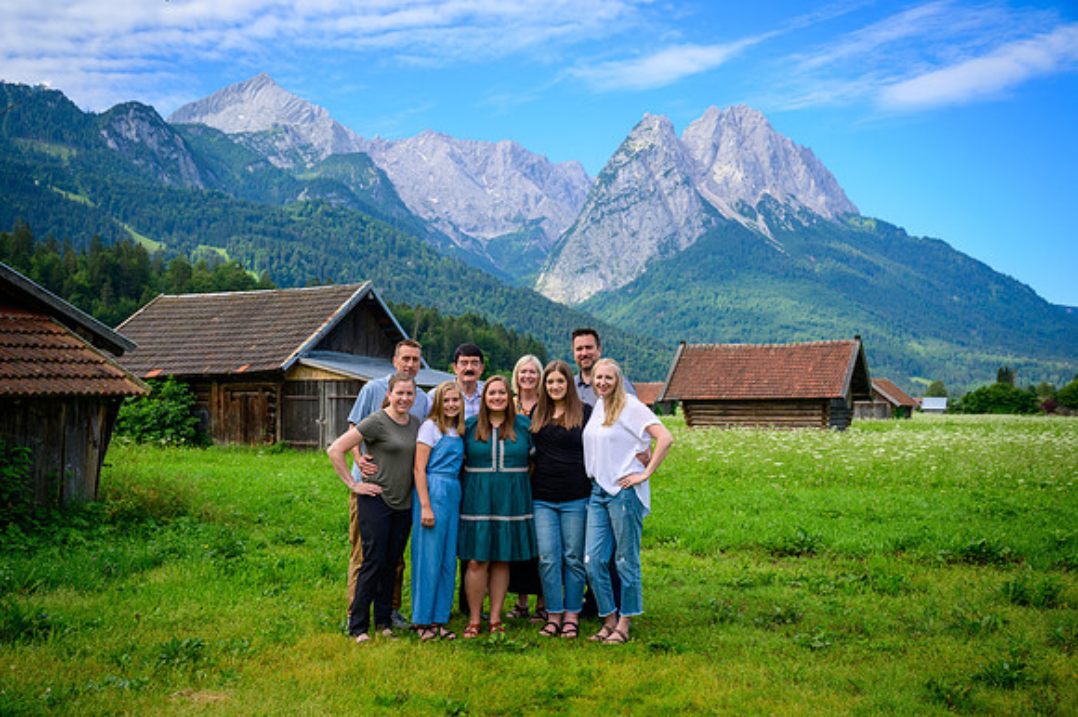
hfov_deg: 53.2
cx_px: 539
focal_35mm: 36
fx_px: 1077
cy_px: 358
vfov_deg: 36.8
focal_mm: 36
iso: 125
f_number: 4
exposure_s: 1/800
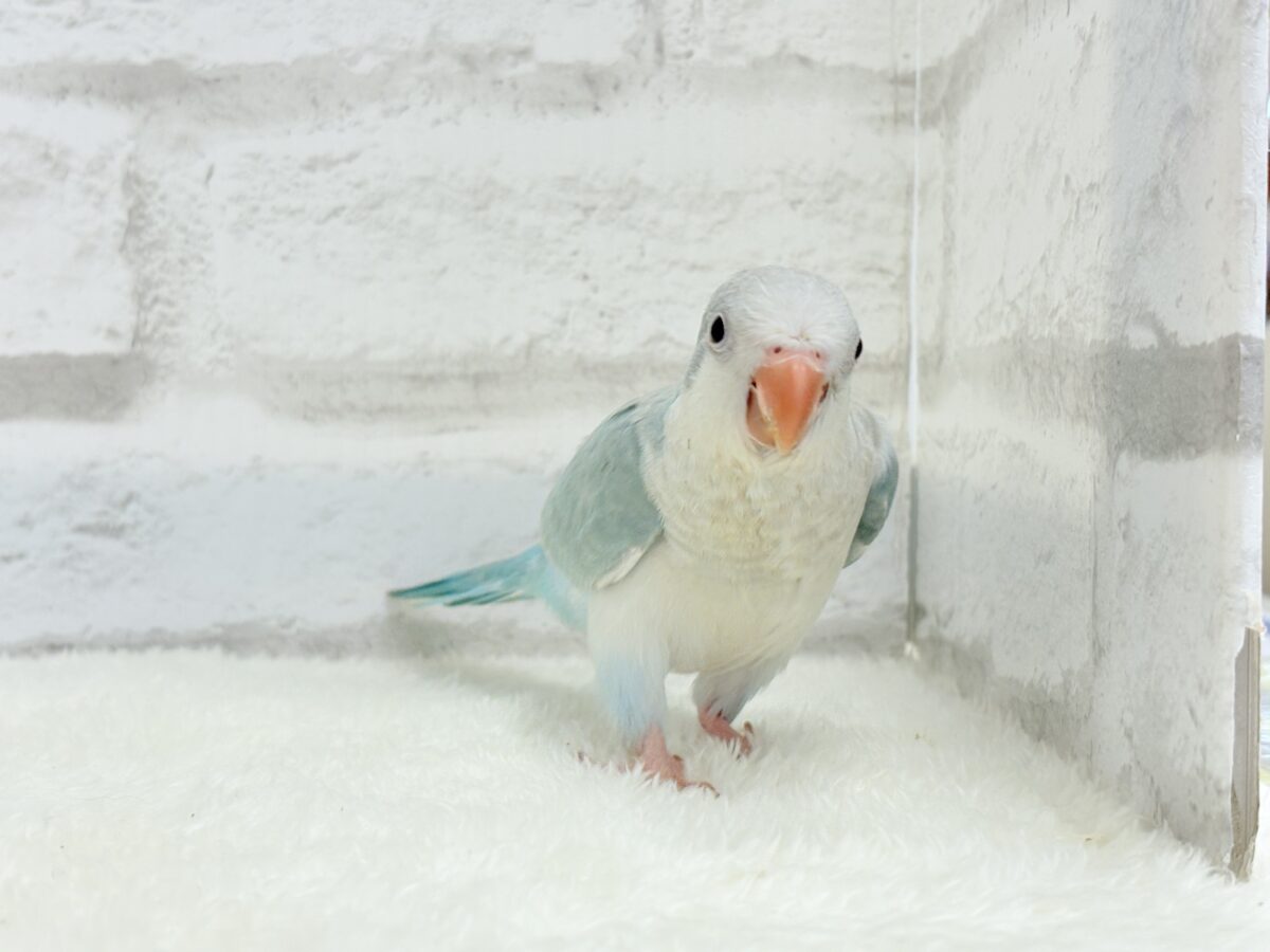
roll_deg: +0.9
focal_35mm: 52
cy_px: 476
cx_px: 635
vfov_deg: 28.0
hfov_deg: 36.8
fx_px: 1908
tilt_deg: -1.2
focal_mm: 5.96
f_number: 1.6
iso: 64
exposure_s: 1/100
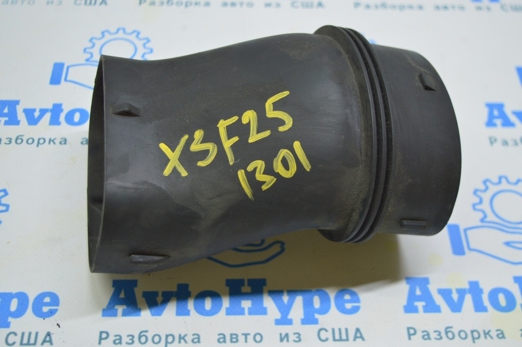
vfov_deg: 26.4
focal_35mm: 51
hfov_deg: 38.9
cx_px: 261
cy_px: 174
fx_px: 739
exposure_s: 1/40
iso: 400
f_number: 4.5
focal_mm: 34
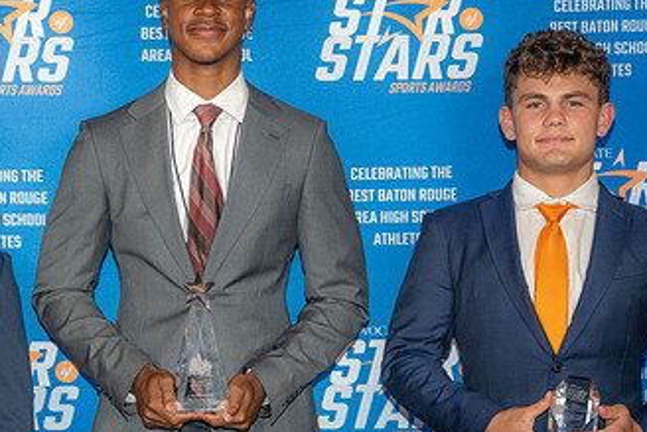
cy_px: 287
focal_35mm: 83
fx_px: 1492
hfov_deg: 24.3
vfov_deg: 16.4
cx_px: 187
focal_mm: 47
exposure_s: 1/160
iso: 320
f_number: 3.2
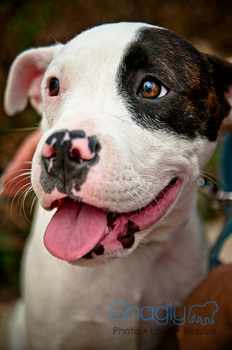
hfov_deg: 18.1
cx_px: 116
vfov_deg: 27.0
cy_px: 175
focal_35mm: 75
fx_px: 727
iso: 400
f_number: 2.8
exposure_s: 1/3200
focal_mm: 50
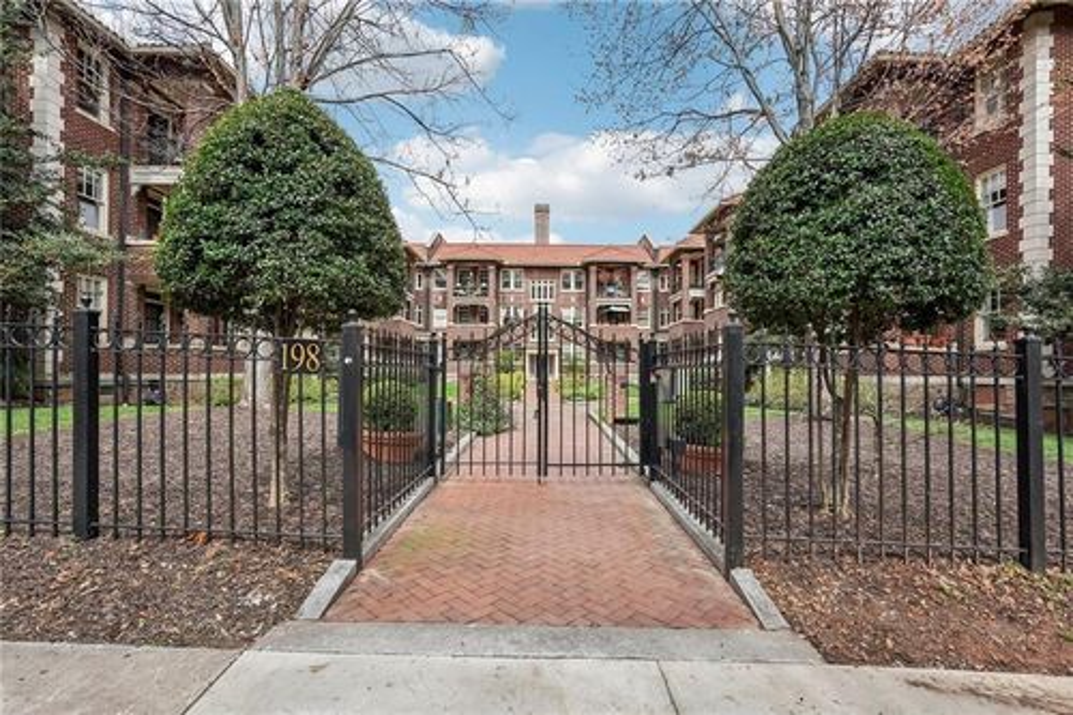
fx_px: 477
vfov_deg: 73.7
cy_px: 358
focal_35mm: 16
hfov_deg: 96.8
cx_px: 536
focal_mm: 16
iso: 800
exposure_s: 1/1250
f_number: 8
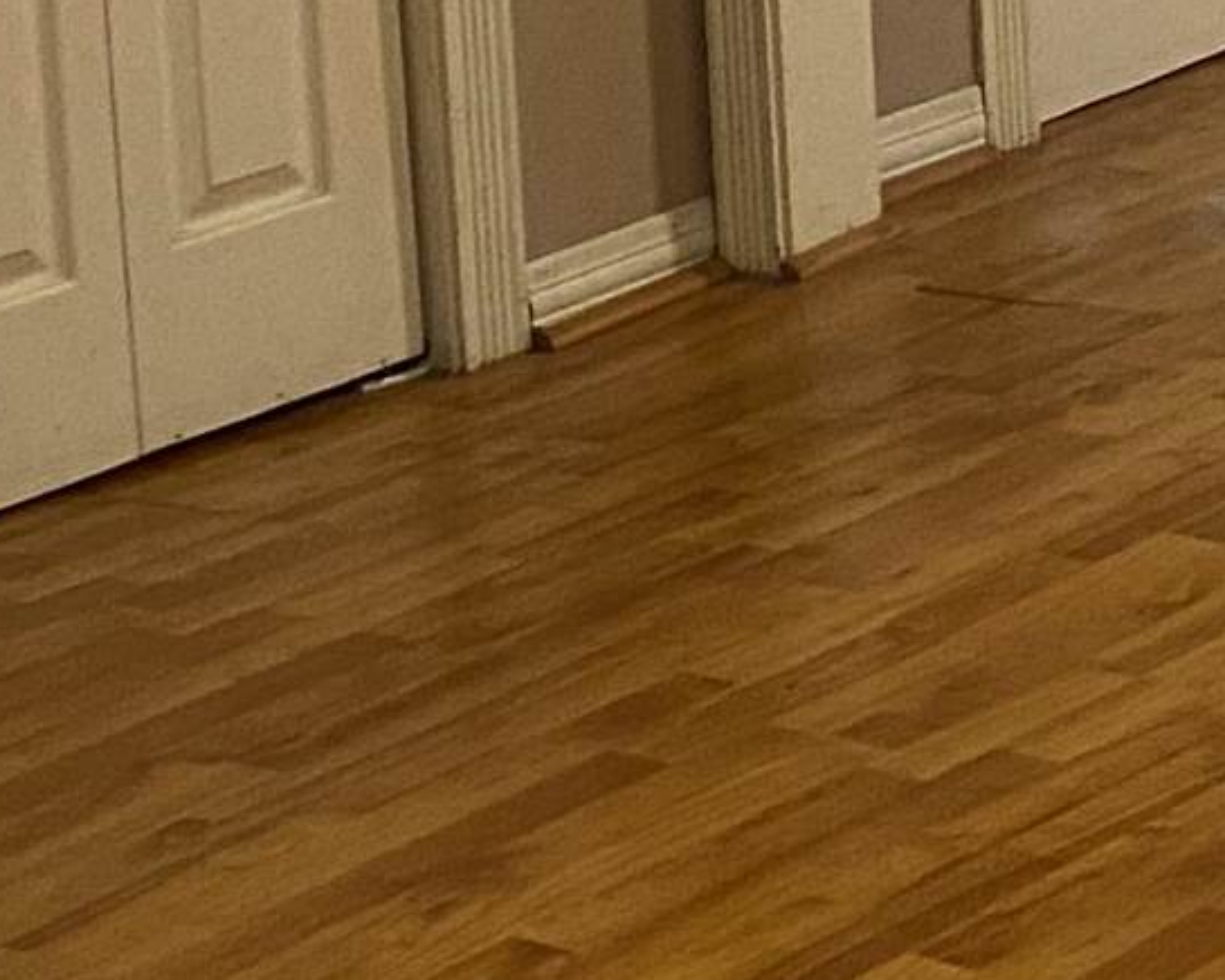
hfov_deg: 12.0
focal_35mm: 143
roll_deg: +2.3
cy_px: -722
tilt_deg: -6.8
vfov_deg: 10.2
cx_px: 2416
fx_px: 5185
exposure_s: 1/60
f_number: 1.8
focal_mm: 4.25
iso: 320
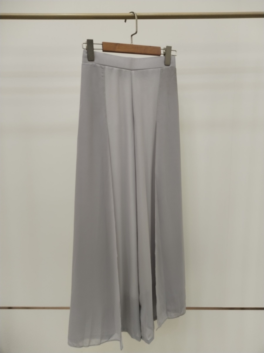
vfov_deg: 61.7
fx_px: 295
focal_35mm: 29
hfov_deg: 48.2
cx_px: 132
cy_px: 176
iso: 169
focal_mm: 4.75
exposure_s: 1/100
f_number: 1.8
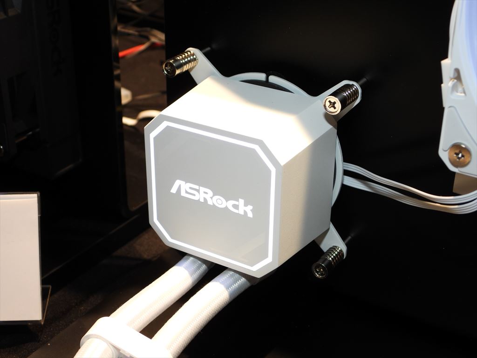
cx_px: 238
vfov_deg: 26.6
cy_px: 179
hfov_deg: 34.9
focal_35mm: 55
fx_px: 758
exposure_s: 1/30
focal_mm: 9.8
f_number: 3.5
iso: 125
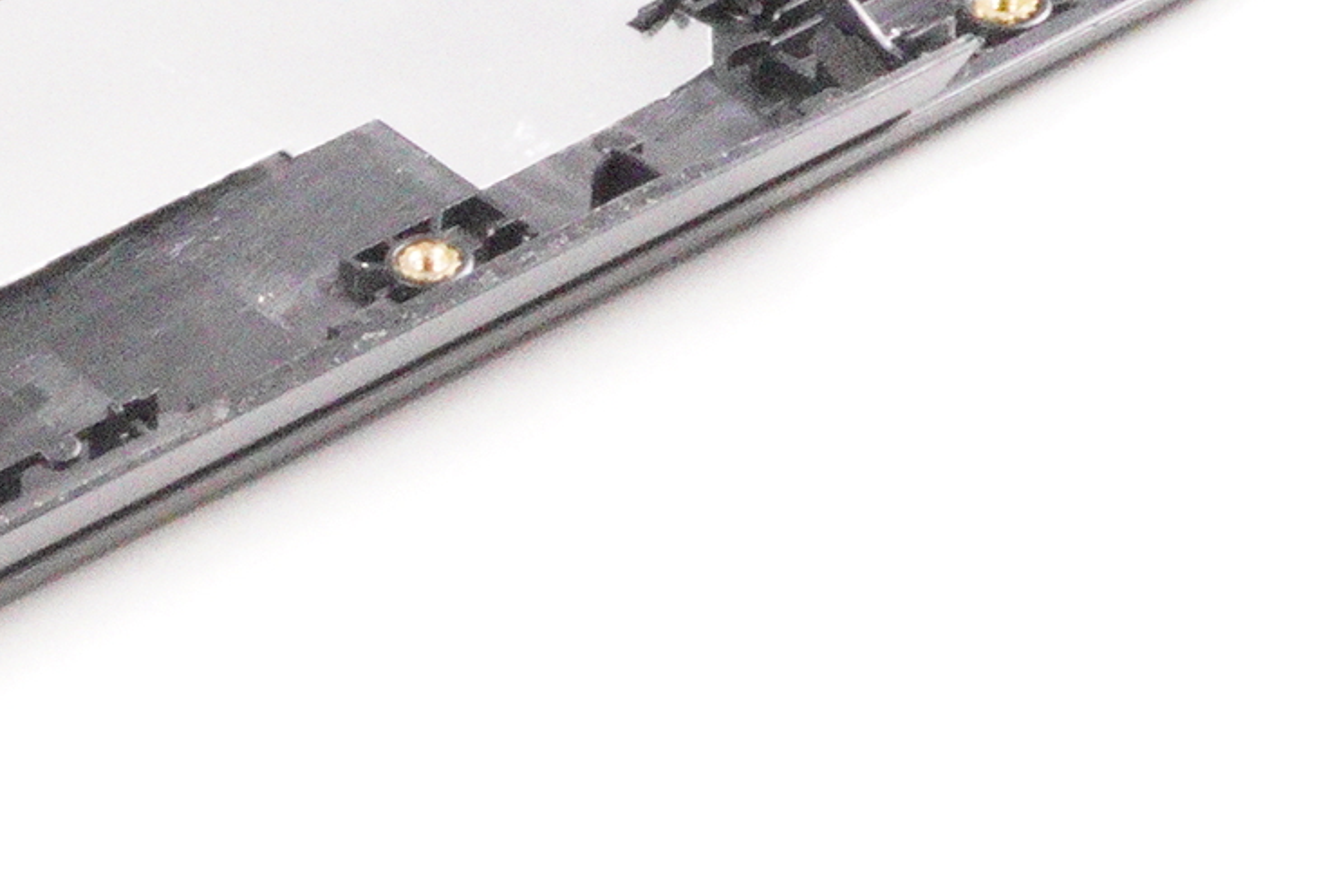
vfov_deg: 10.1
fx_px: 4976
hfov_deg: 13.3
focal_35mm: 135
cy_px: 530
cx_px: -1229
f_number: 22
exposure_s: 1/200
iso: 12800
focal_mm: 22
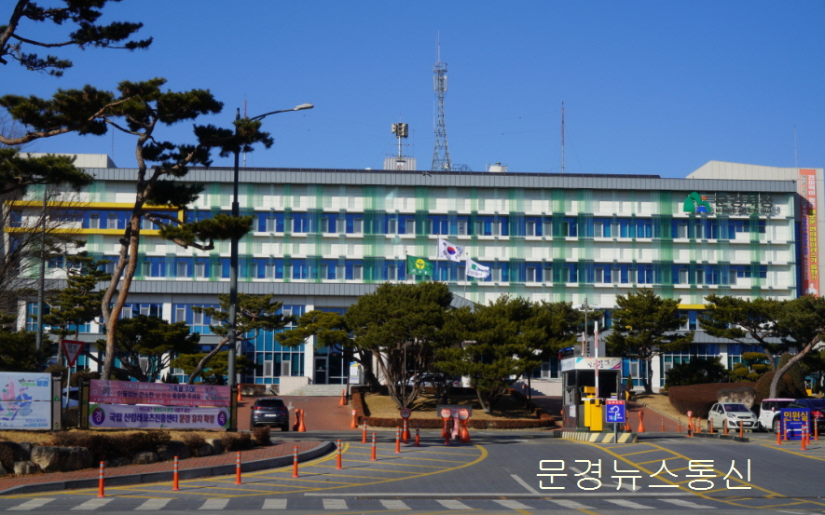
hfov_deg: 35.1
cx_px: 408
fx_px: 1304
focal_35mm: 58
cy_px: 238
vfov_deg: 22.4
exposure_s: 1/500
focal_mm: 56
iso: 100
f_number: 8
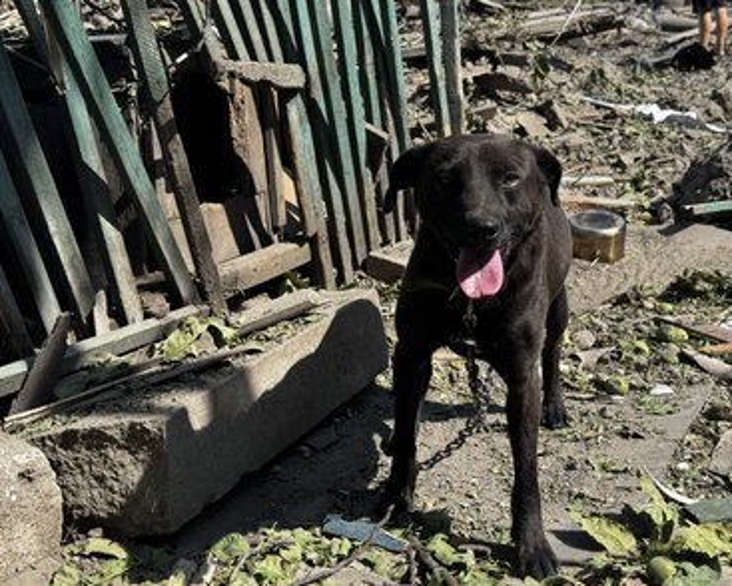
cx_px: 397
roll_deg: +0.9
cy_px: 289
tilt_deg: -15.4
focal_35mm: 51
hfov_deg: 36.6
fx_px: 1105
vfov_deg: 29.7
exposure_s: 1/2415
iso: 64
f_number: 1.78
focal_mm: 6.76
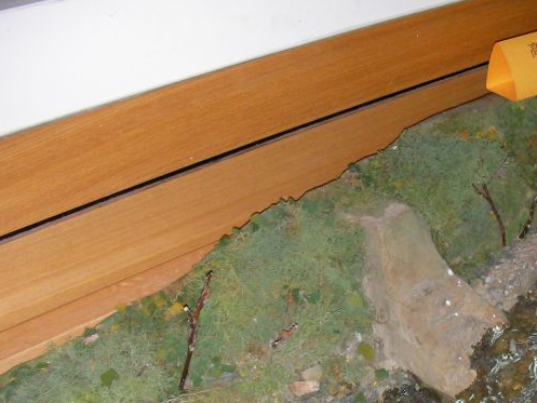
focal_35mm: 66
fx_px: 1024
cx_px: 429
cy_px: 319
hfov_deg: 28.7
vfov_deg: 22.0
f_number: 3.5
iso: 244
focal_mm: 6.3
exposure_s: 1/30
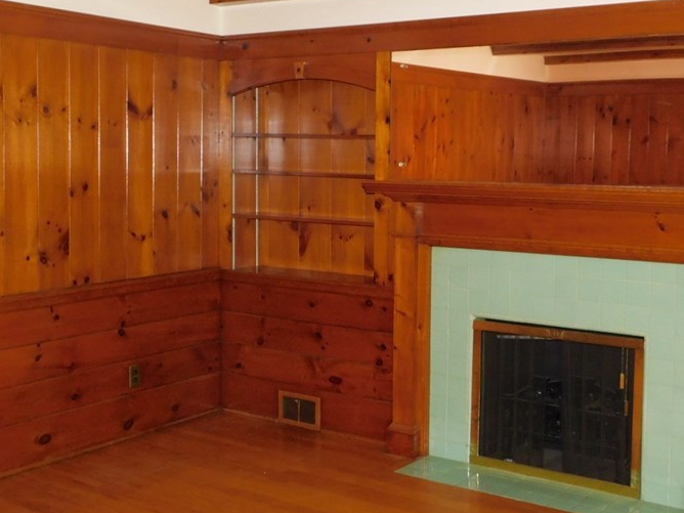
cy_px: 221
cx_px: 379
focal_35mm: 46
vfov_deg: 31.5
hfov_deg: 41.2
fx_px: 909
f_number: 3.2
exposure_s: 1/30
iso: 400
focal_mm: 5.3
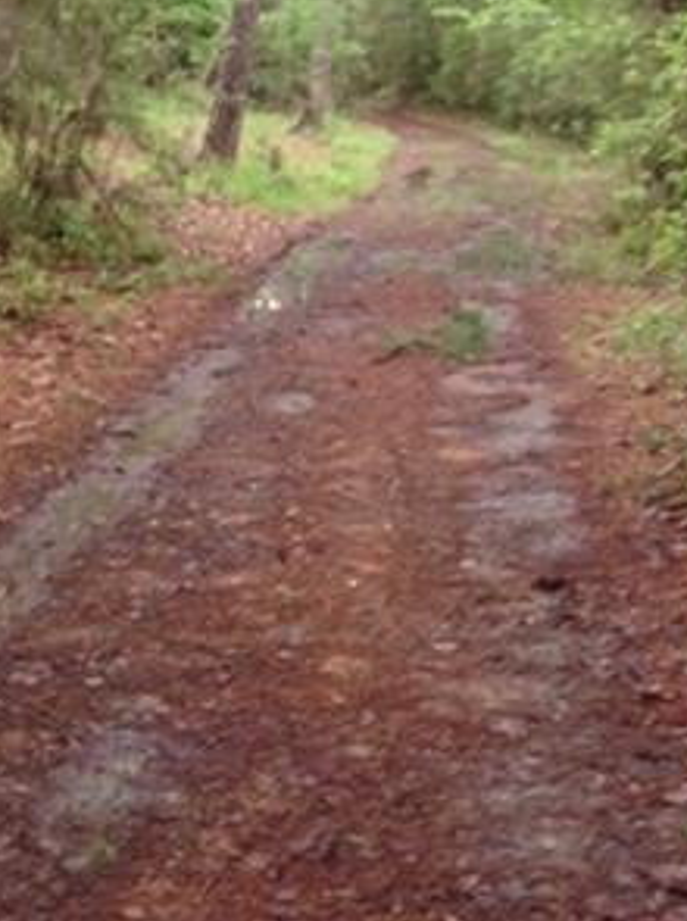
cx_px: 478
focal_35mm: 76
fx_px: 2018
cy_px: 275
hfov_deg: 19.2
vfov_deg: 25.5
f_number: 2.4
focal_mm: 4.28
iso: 50
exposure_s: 1/60
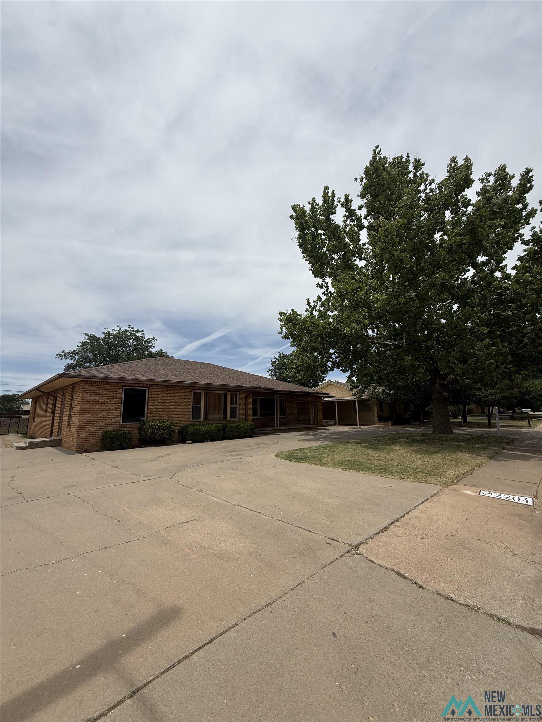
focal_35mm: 14
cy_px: 361
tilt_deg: +11.6
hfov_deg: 85.7
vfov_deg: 102.1
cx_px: 271
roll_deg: +1.3
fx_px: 292
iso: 50
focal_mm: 2.22
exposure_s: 1/4425
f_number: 2.2
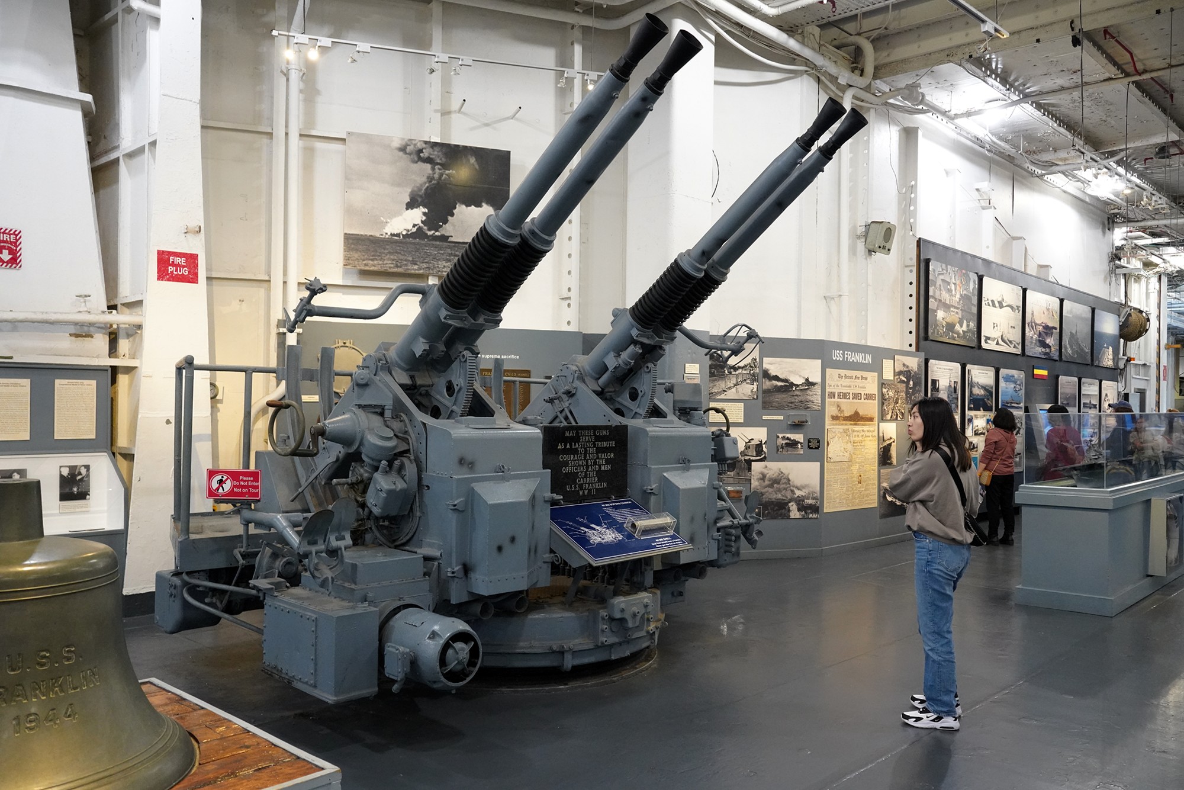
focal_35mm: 28
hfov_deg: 65.5
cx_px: 592
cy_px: 395
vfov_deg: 46.4
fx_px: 921
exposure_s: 1/80
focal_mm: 28
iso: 6400
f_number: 5.6
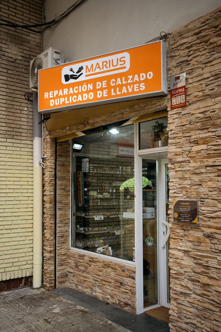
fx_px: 322
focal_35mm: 35
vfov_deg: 54.4
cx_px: 110
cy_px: 166
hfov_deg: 37.9
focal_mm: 35
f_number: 2
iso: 400
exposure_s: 1/800
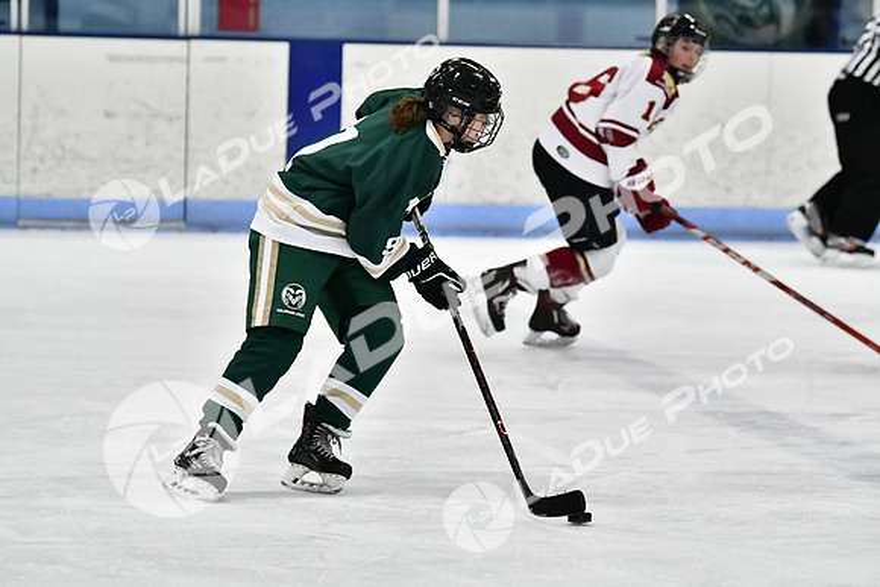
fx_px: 4768
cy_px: 294
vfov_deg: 7.0
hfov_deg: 10.5
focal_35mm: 195
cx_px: 440
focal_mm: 130
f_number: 2.8
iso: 8000
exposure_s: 1/1250
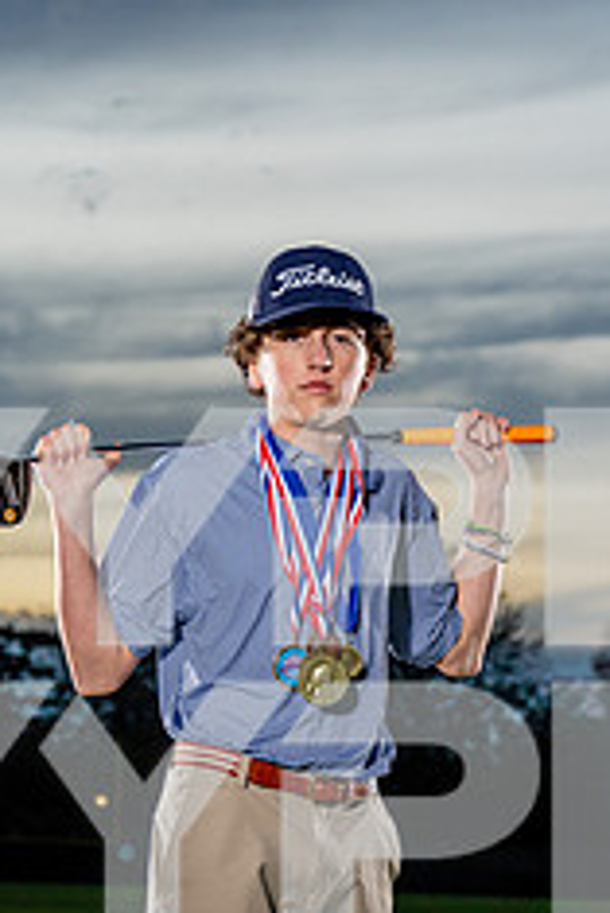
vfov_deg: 18.5
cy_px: 804
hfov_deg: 12.6
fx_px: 2766
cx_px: 237
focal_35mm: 109
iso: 400
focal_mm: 57
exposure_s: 1/250
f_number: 4
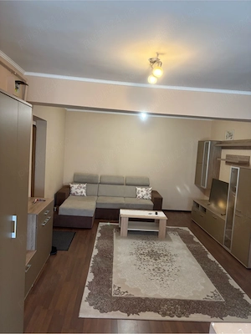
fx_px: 251
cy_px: 167
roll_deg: -4.1
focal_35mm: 26
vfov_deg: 67.3
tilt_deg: -4.2
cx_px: 126
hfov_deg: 53.1
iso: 160
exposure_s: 1/60
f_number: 1.6
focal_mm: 5.96
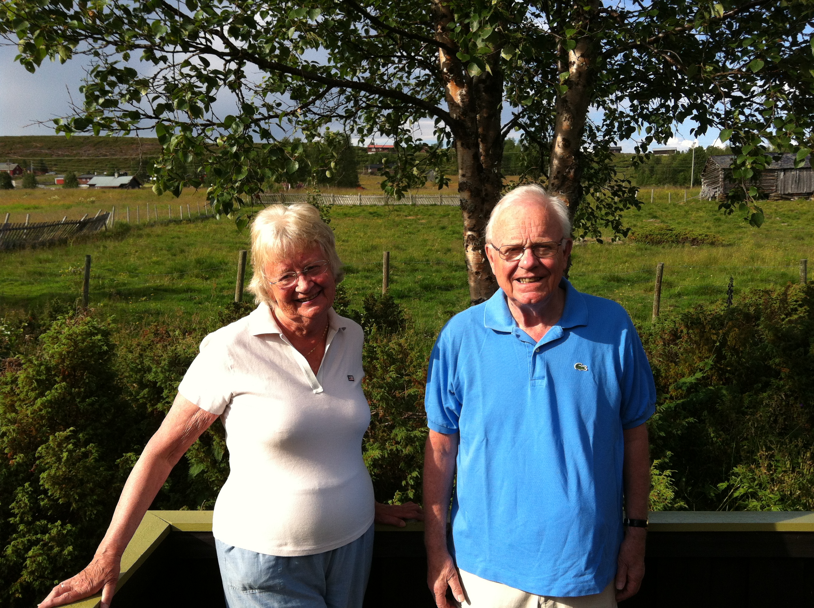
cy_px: 304
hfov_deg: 52.7
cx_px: 407
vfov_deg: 40.6
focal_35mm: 35
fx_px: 822
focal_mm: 3.85
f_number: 2.8
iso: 80
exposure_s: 1/718
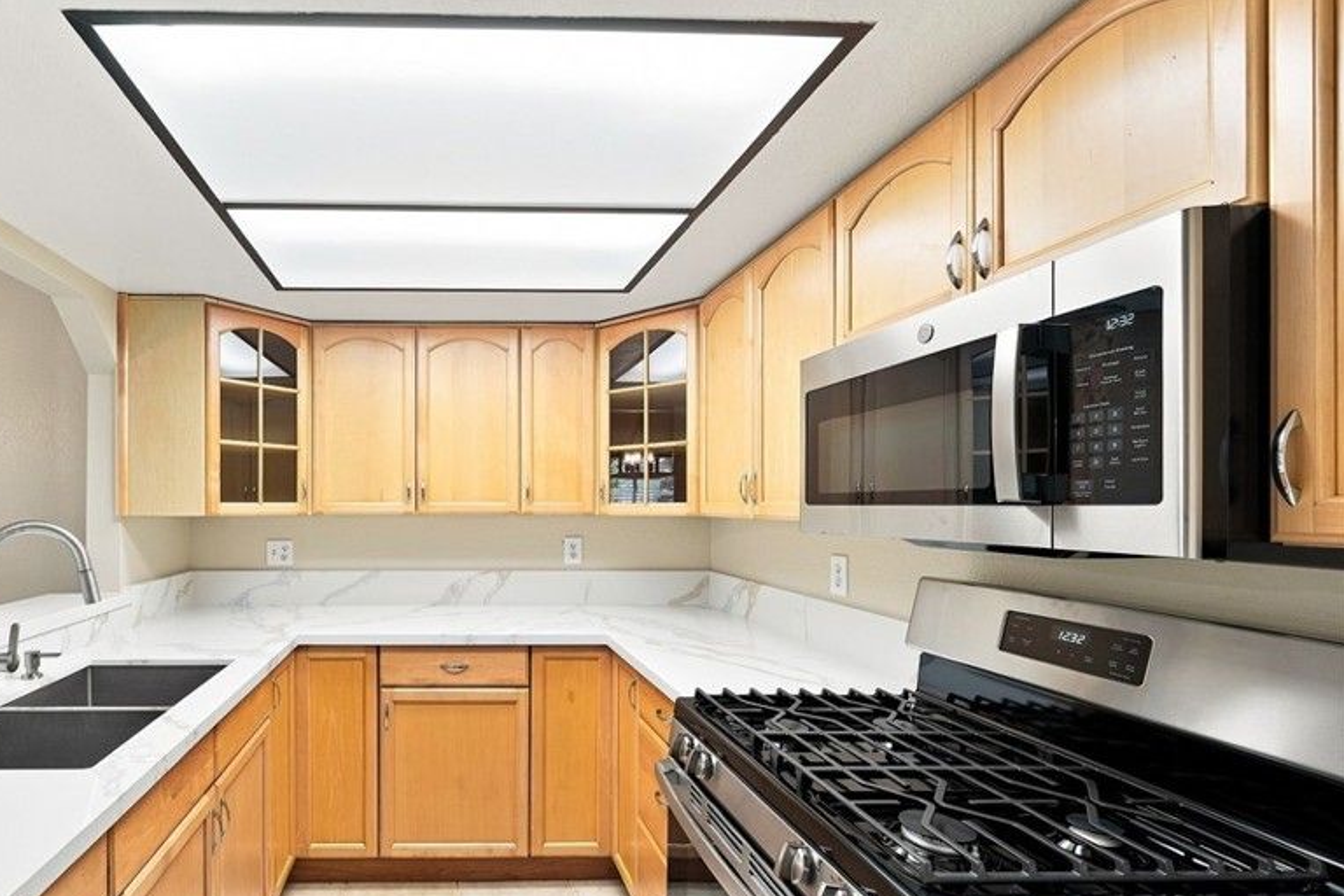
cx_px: 450
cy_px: 510
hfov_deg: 93.2
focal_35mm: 16
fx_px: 597
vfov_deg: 73.4
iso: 250
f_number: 8
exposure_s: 1/20
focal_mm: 12
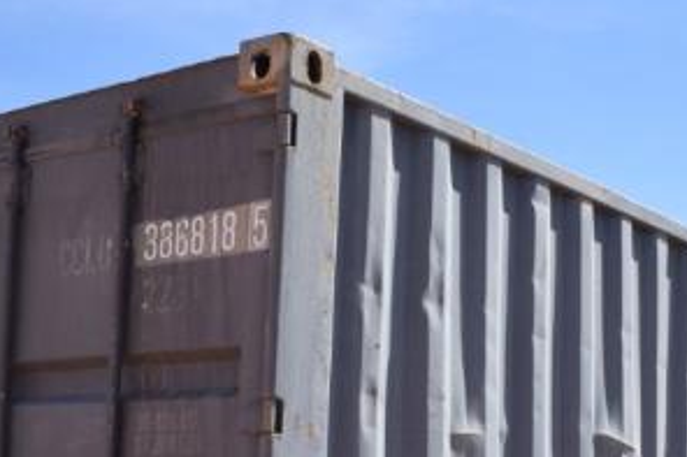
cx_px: 272
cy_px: 523
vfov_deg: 17.9
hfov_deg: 27.7
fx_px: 1392
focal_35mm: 73
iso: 200
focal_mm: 18
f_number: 9
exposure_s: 1/320
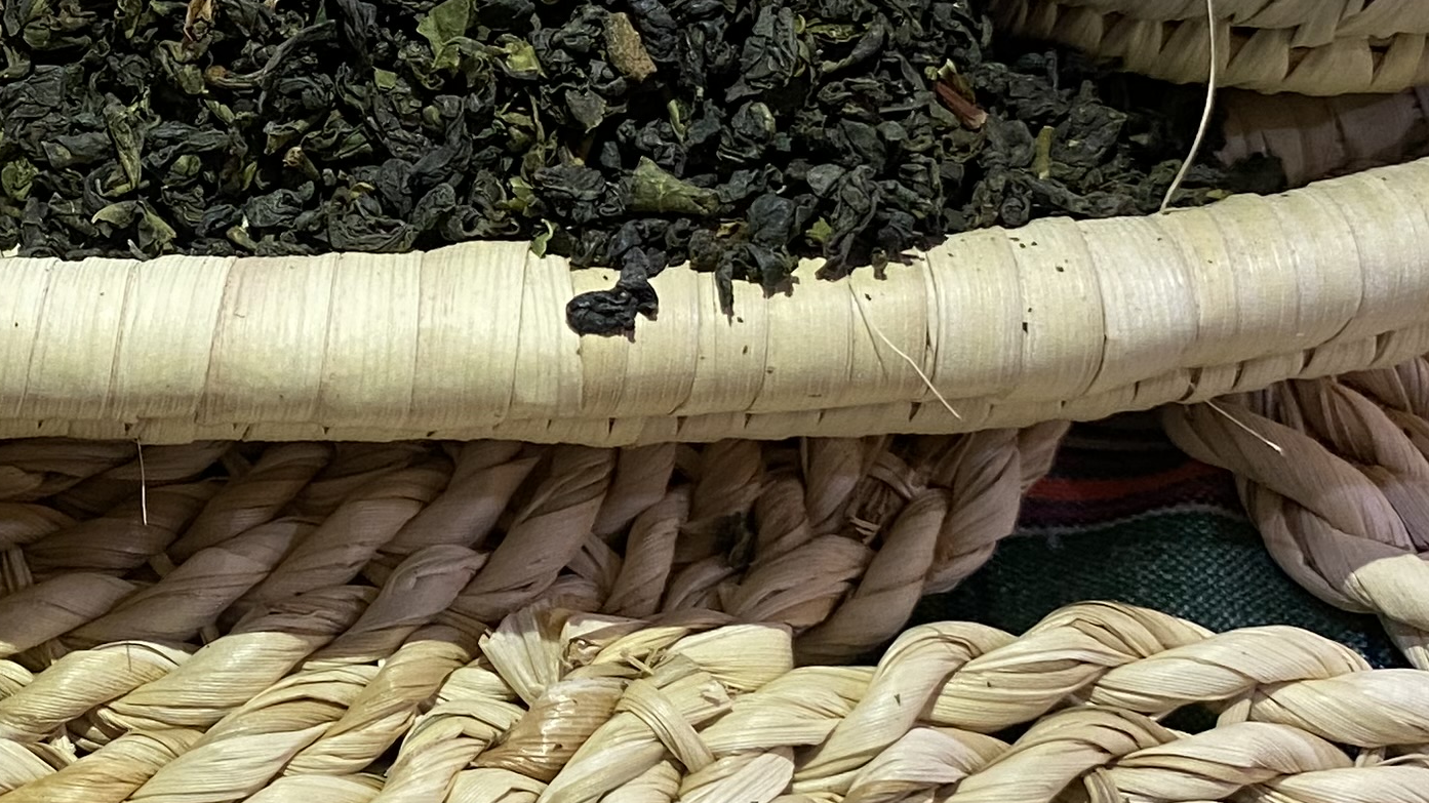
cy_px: 115
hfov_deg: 24.5
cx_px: -64
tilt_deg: -52.7
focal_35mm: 82
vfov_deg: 14.6
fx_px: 3107
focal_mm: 4.25
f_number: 1.8
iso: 160
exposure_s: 1/50
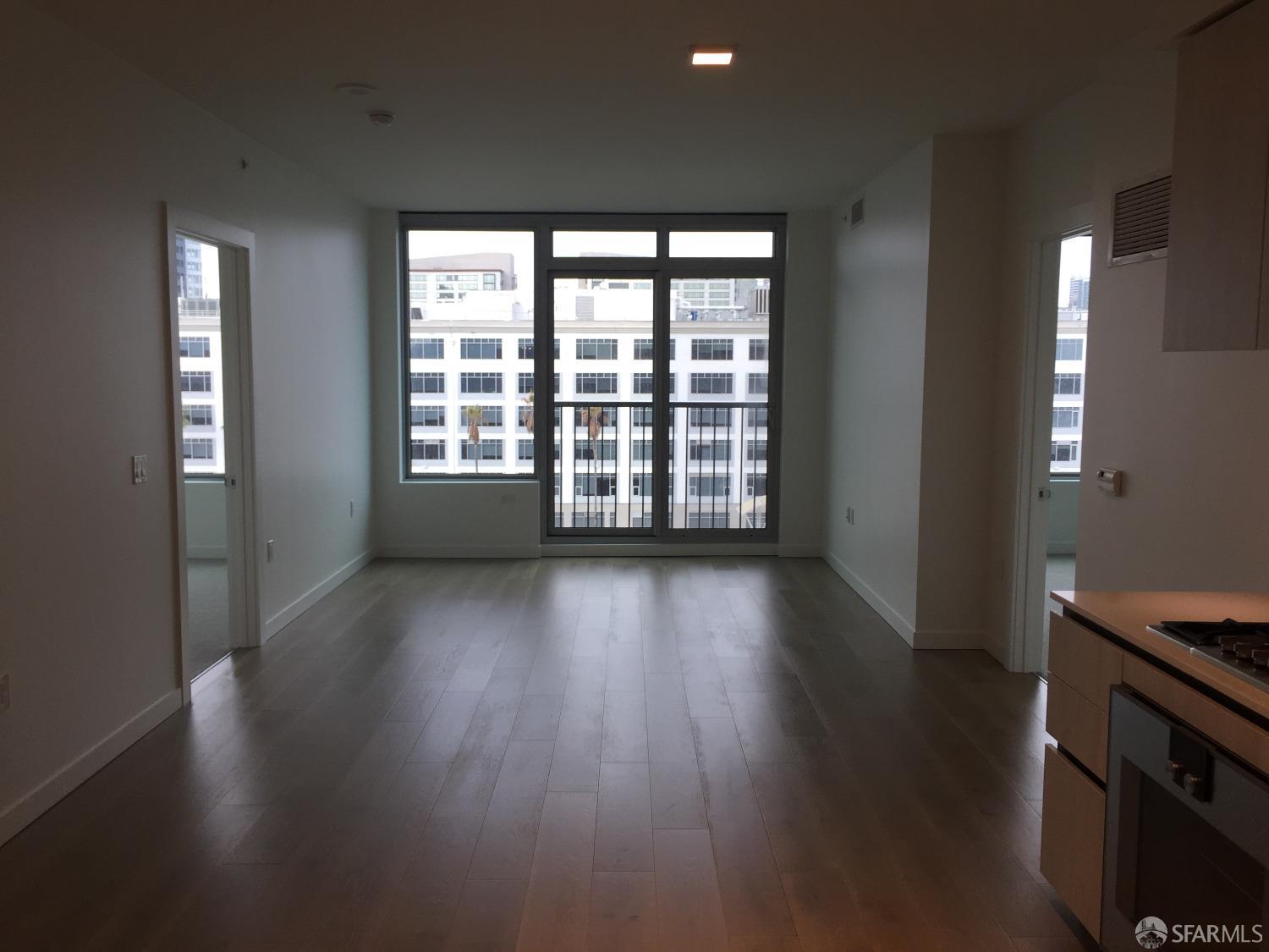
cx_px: 634
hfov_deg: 61.7
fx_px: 1063
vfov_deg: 48.2
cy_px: 476
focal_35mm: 29
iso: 32
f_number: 2.2
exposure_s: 1/120
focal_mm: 4.15
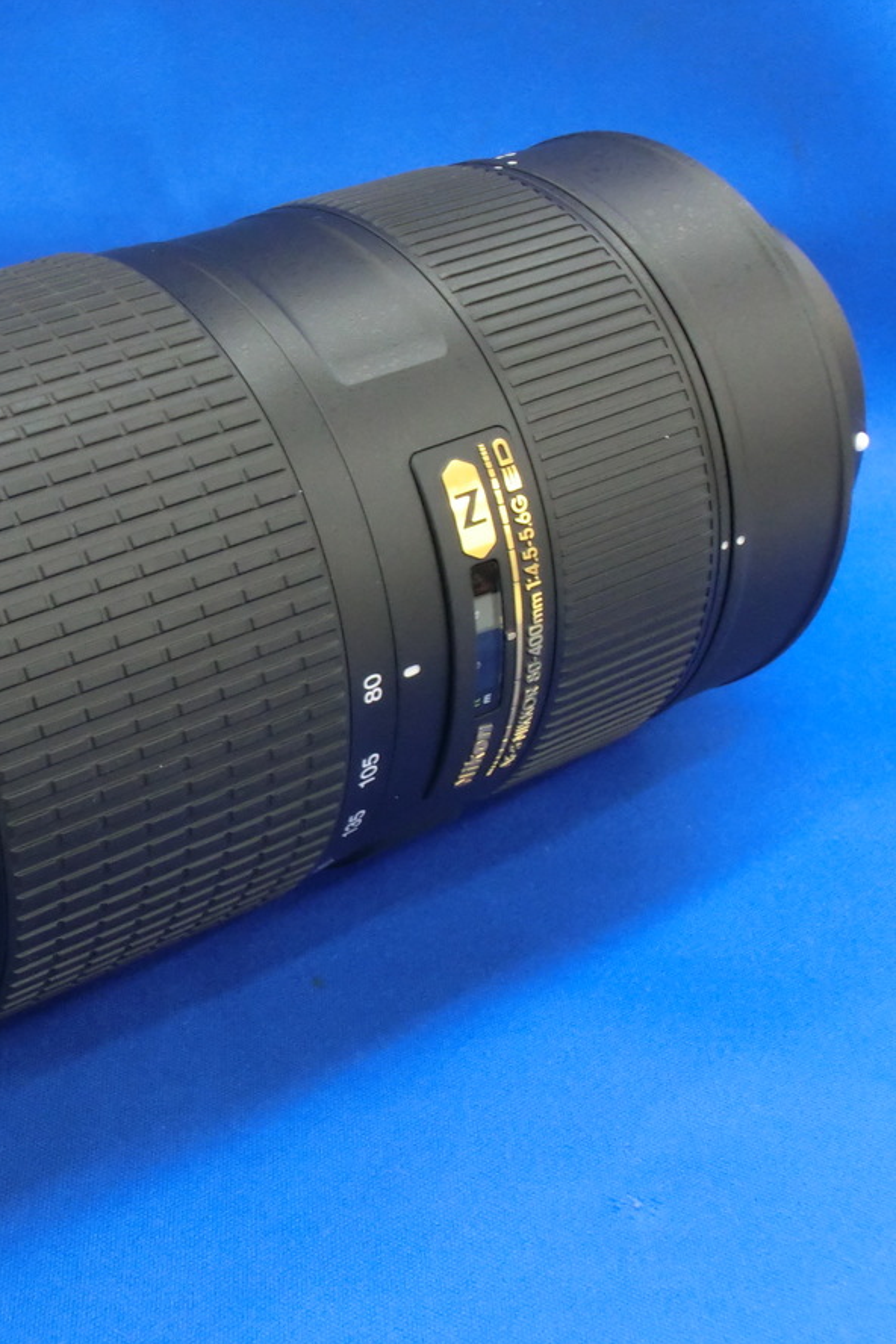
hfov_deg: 22.6
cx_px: 133
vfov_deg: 33.9
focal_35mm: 59
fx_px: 2202
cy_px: 677
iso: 800
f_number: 10.3
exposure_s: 1/13
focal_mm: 7.38
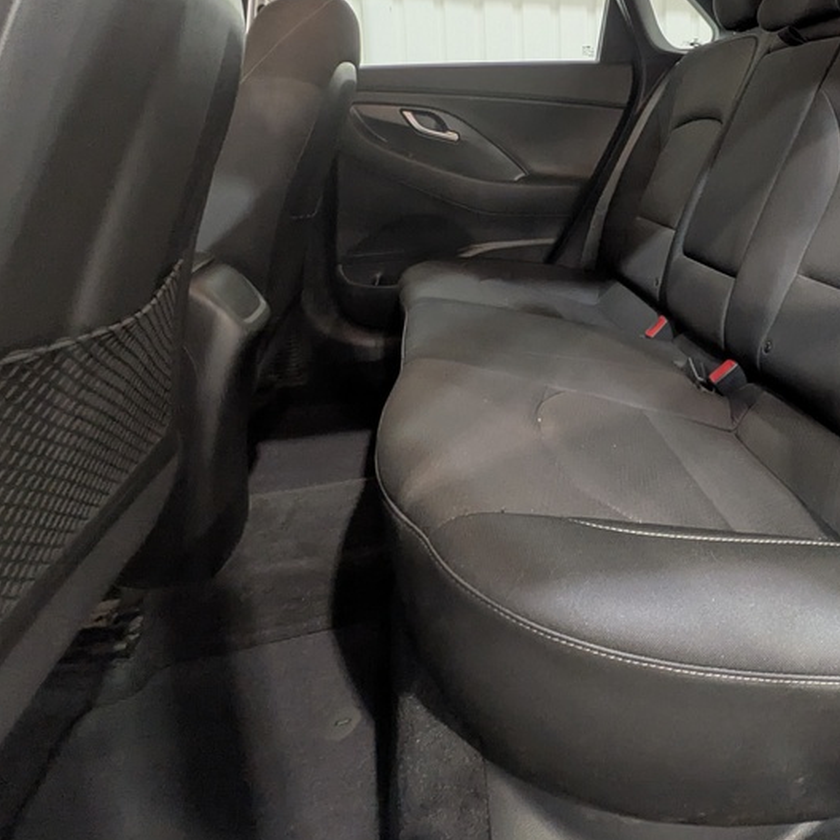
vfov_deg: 63.0
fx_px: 659
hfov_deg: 62.1
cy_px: 262
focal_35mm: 24
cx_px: 608
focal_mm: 1.83
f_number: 2.2
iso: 50
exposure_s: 1/24
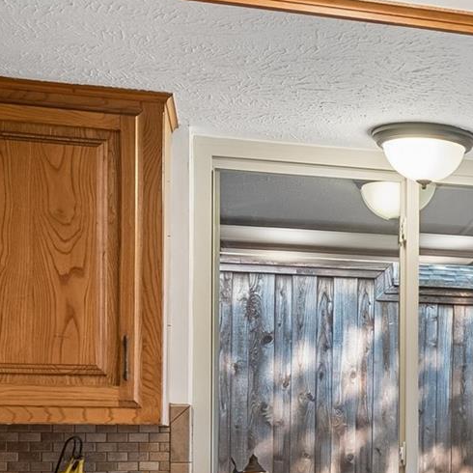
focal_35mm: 71
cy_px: 558
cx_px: 676
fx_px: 1098
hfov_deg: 21.2
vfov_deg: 22.5
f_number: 8
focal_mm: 20
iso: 320
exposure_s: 1/3.33
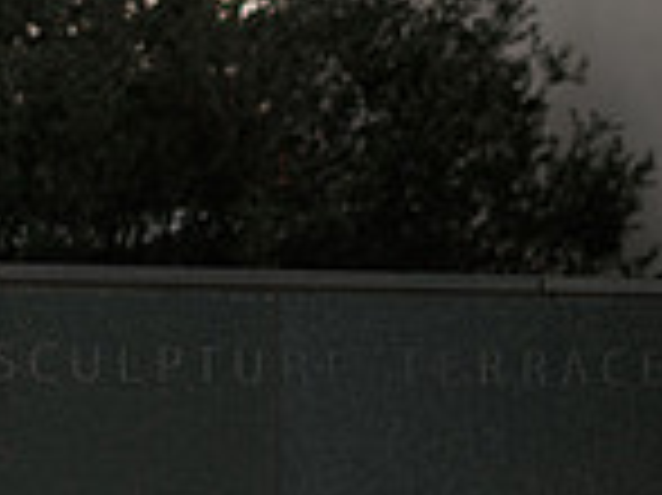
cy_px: 792
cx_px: 973
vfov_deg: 4.6
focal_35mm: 323
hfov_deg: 6.1
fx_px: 6172
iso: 50
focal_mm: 85
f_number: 2.5
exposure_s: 1/400
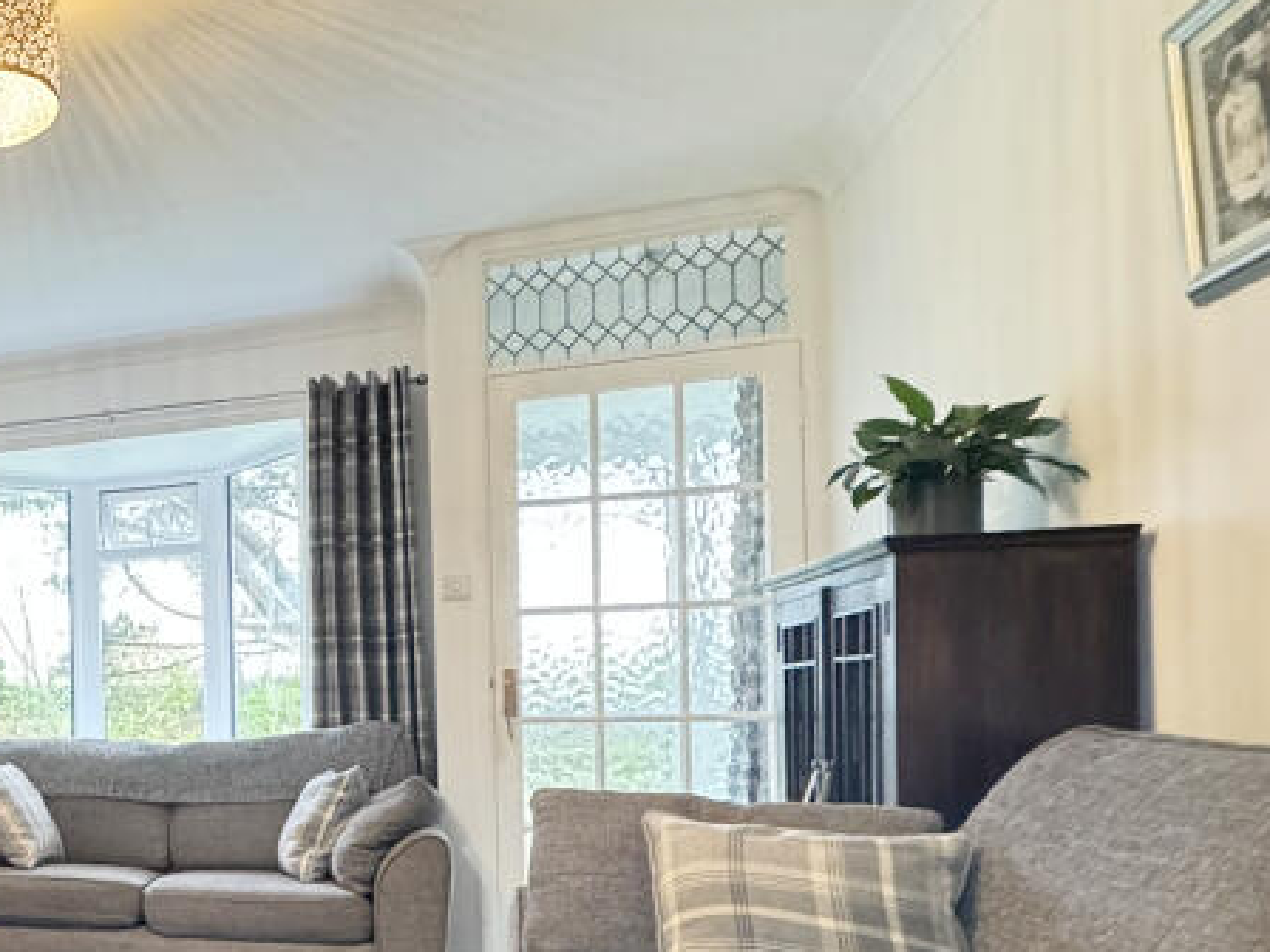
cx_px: -62
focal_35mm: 32
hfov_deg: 45.6
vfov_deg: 42.8
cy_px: 711
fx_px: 1174
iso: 1250
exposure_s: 1/50
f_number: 2.2
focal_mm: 2.2
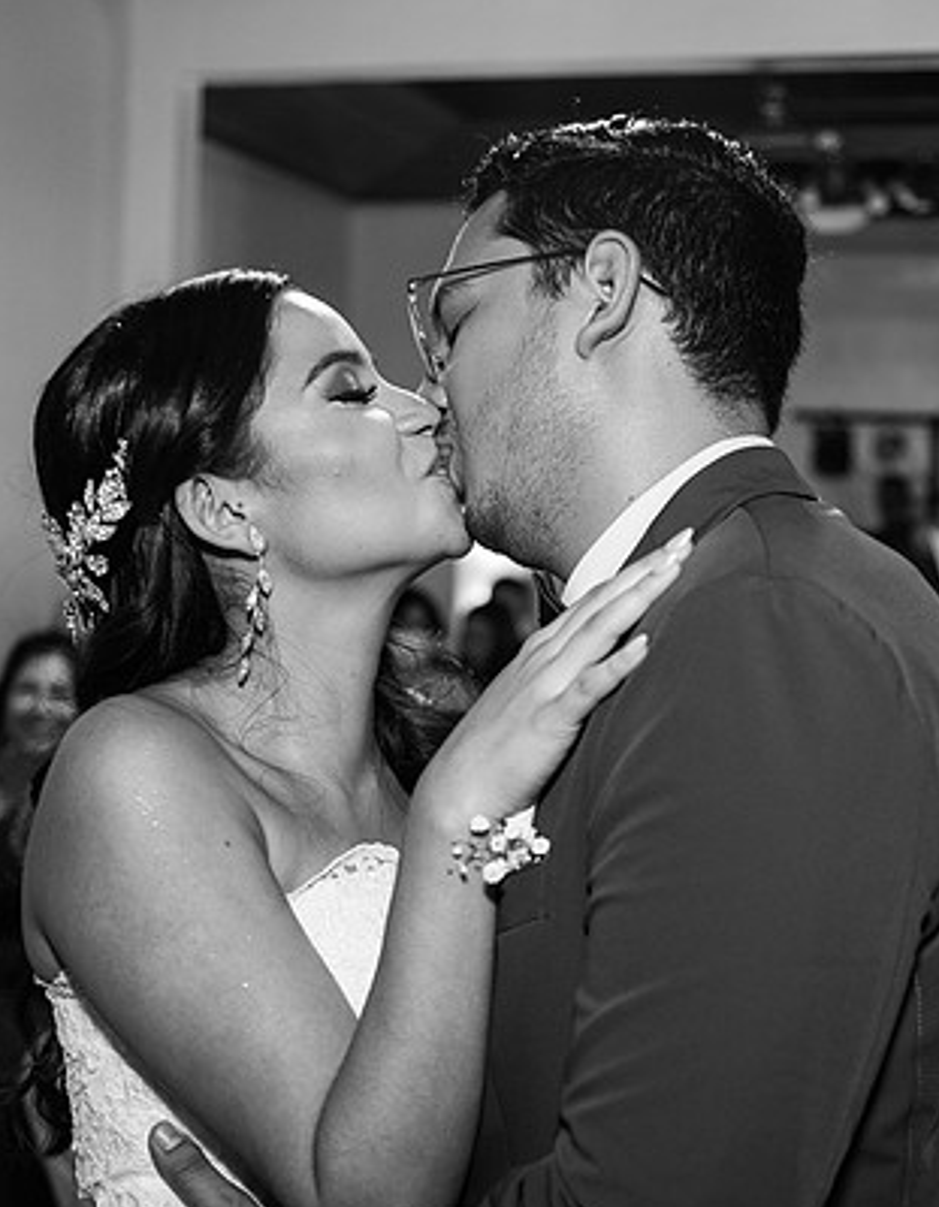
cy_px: 625
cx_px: 638
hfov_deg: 26.5
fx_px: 1980
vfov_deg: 33.9
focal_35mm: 56
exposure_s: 1/125
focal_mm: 35
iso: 1000
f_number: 2.8
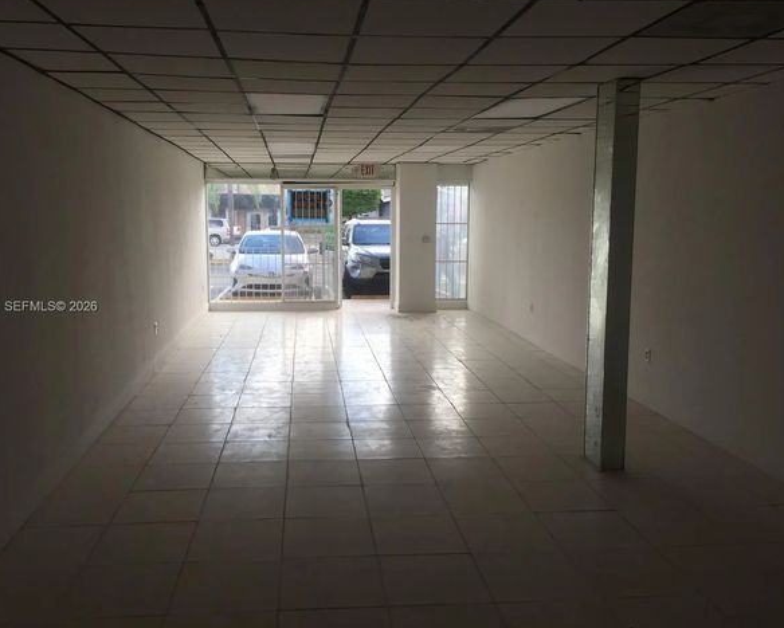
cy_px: 307
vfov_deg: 47.2
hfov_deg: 57.1
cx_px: 360
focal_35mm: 31
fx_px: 720
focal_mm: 4.15
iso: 32
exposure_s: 1/253
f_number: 2.2
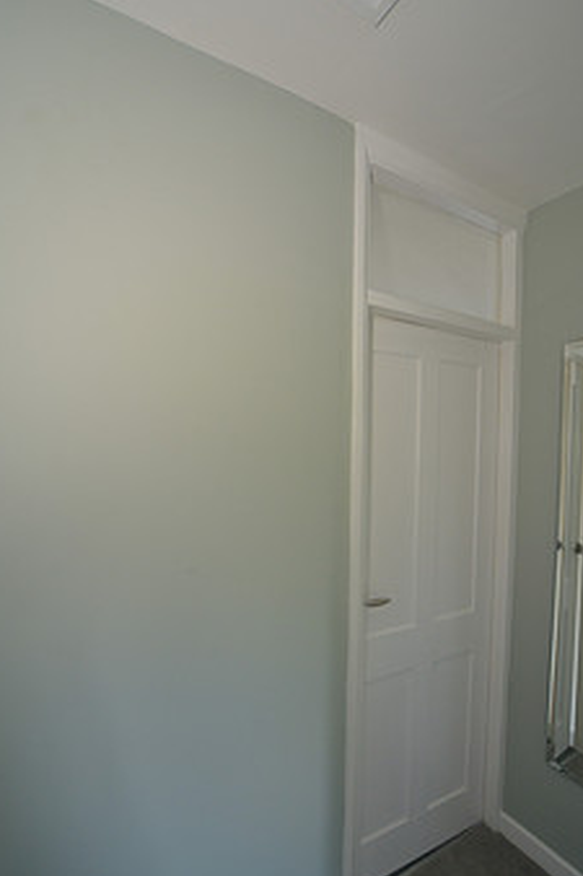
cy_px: 456
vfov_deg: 96.7
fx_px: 389
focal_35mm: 16
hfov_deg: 73.6
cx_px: 269
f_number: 5.6
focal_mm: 12
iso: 1000
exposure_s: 1/50
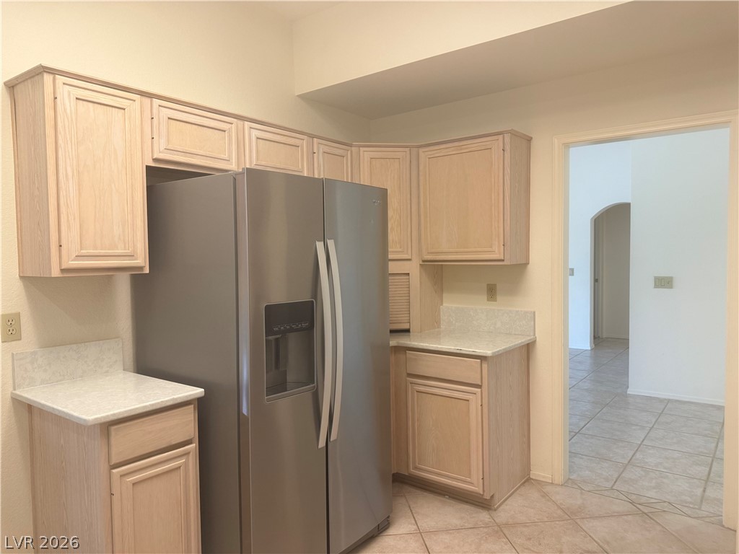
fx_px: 512
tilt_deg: -2.1
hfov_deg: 71.6
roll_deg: +0.9
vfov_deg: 56.8
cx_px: 370
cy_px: 277
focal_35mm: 24
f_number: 1.78
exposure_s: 1/120
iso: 160
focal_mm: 6.76
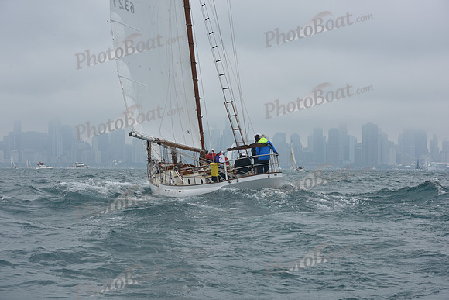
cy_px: 150
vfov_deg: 19.5
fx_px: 873
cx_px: 224
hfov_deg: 28.8
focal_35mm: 70
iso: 250
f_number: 9
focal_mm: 70
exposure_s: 1/1000
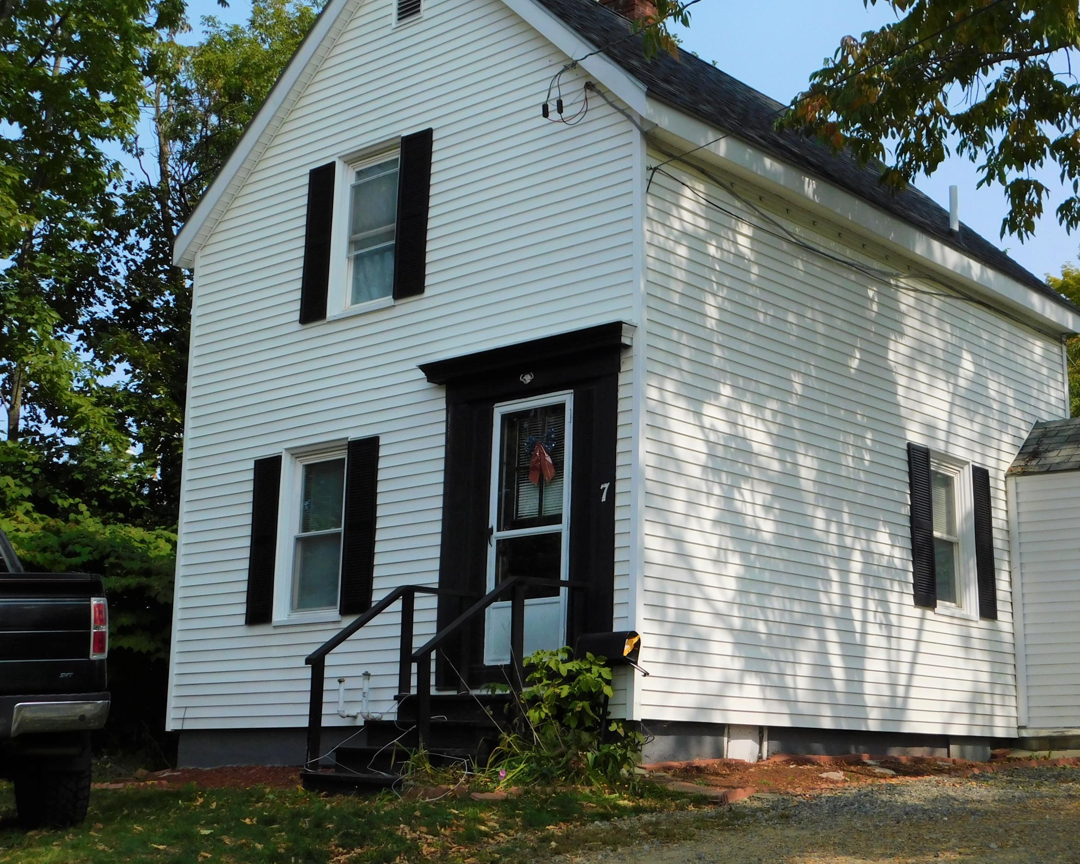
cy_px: 390
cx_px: 640
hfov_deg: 37.2
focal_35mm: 50
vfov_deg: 30.2
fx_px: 1598
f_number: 3.6
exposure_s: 1/1250
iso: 125
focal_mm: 7.1
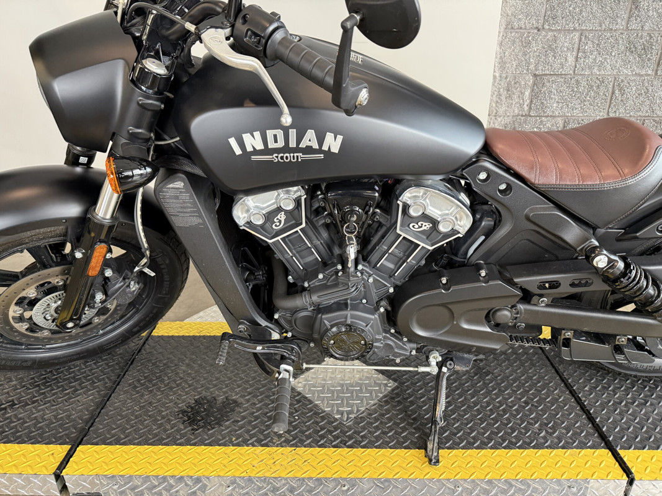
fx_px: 459
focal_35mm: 24
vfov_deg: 56.8
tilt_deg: -22.6
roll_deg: -0.9
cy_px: 248
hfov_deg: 71.6
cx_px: 331
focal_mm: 6.76
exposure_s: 1/60
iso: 320
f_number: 1.78
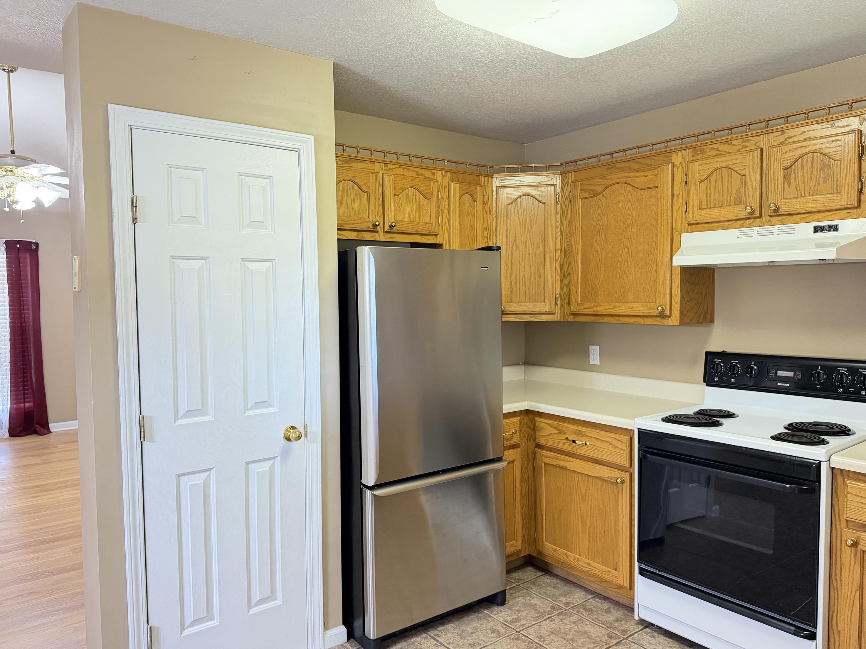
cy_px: 330
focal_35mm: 25
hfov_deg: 69.4
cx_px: 424
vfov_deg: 54.9
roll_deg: +1.6
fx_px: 625
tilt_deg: -3.6
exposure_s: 1/60
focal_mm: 6.76
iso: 800
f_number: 1.78
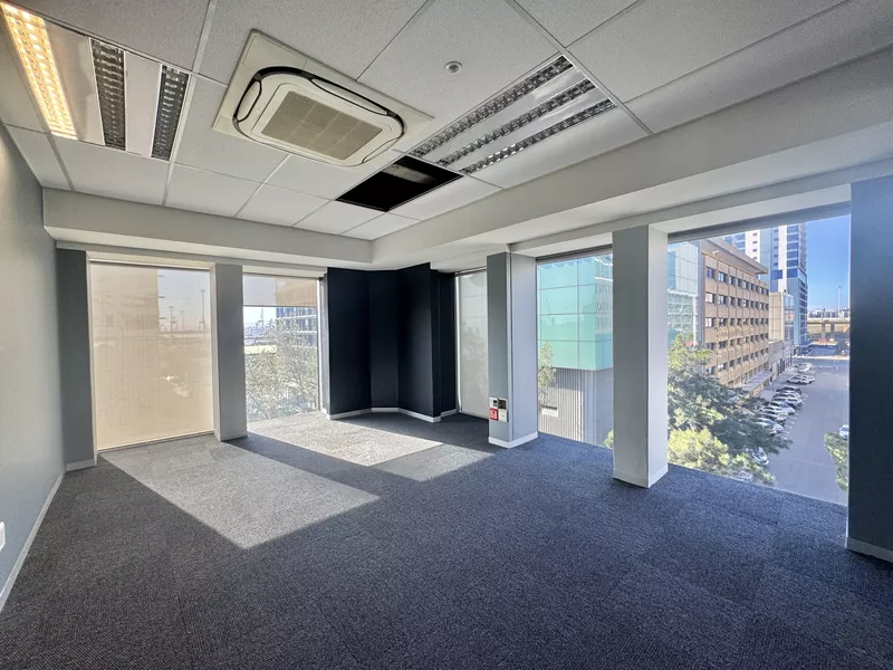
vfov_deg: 85.7
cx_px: 446
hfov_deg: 102.1
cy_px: 335
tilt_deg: -1.3
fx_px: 361
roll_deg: +0.9
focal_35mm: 14
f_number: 2.2
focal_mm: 2.22
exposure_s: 1/99
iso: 64
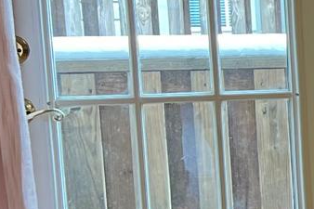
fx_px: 1430
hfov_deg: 9.9
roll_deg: -1.4
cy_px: 163
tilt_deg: -11.2
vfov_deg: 8.3
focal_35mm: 164
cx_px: 909
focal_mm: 5.7
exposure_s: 1/120
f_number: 1.5
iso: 125
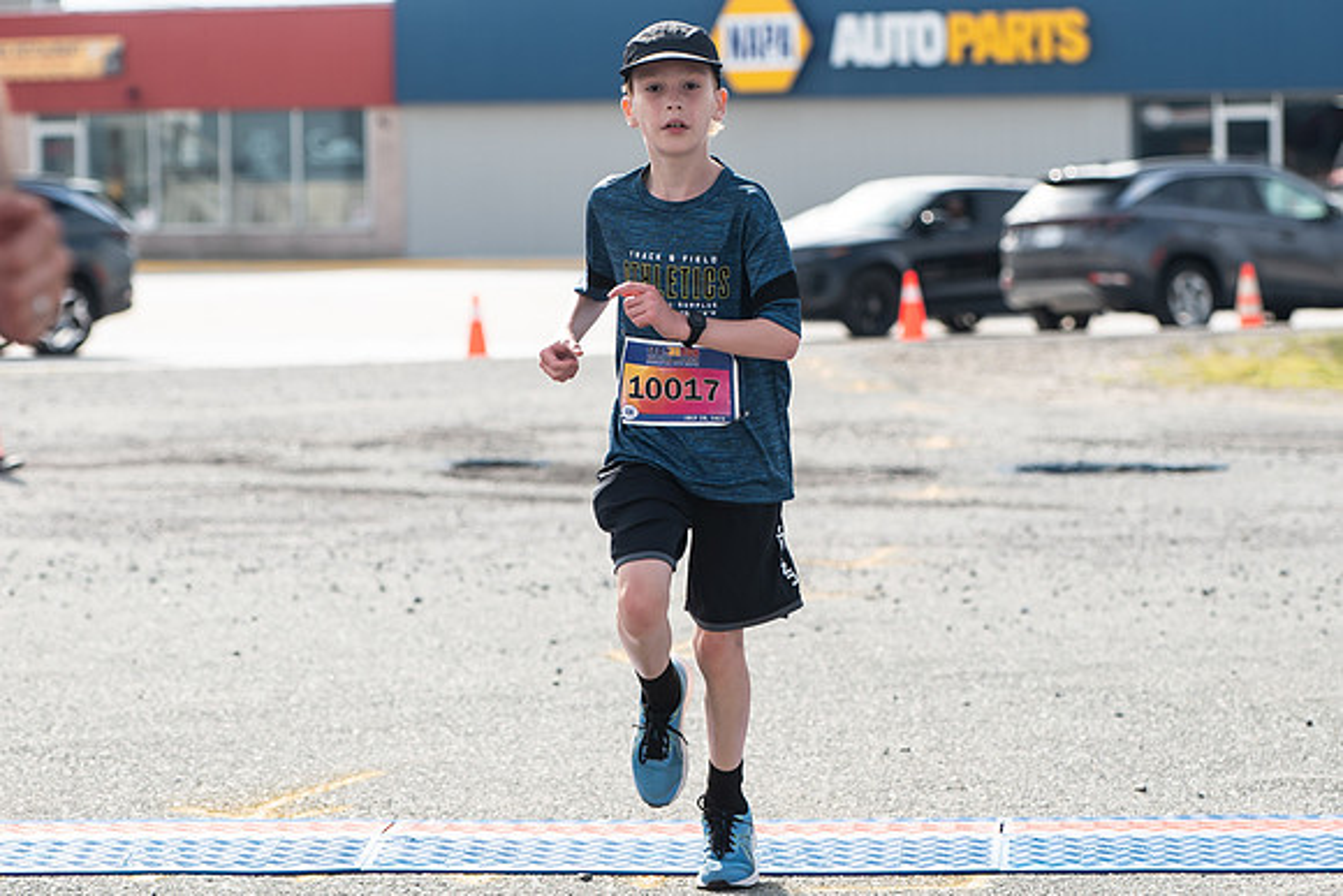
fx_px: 5916
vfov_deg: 8.6
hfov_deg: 13.0
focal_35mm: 159
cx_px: 672
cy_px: 148
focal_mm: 95
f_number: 4.5
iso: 250
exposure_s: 1/1600
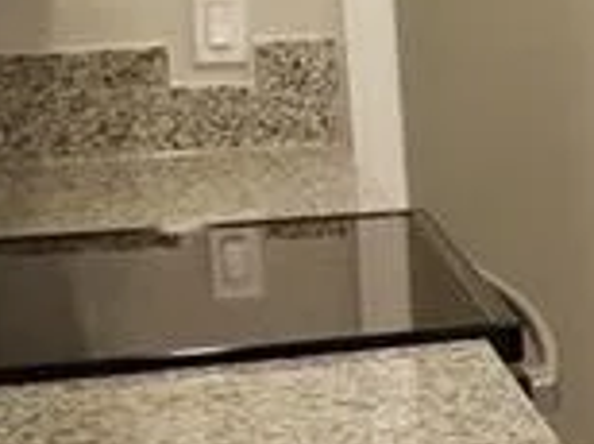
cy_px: 66
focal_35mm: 124
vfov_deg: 11.9
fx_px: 2124
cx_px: 1379
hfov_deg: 12.7
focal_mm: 4.3
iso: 160
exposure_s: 1/60
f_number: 1.7
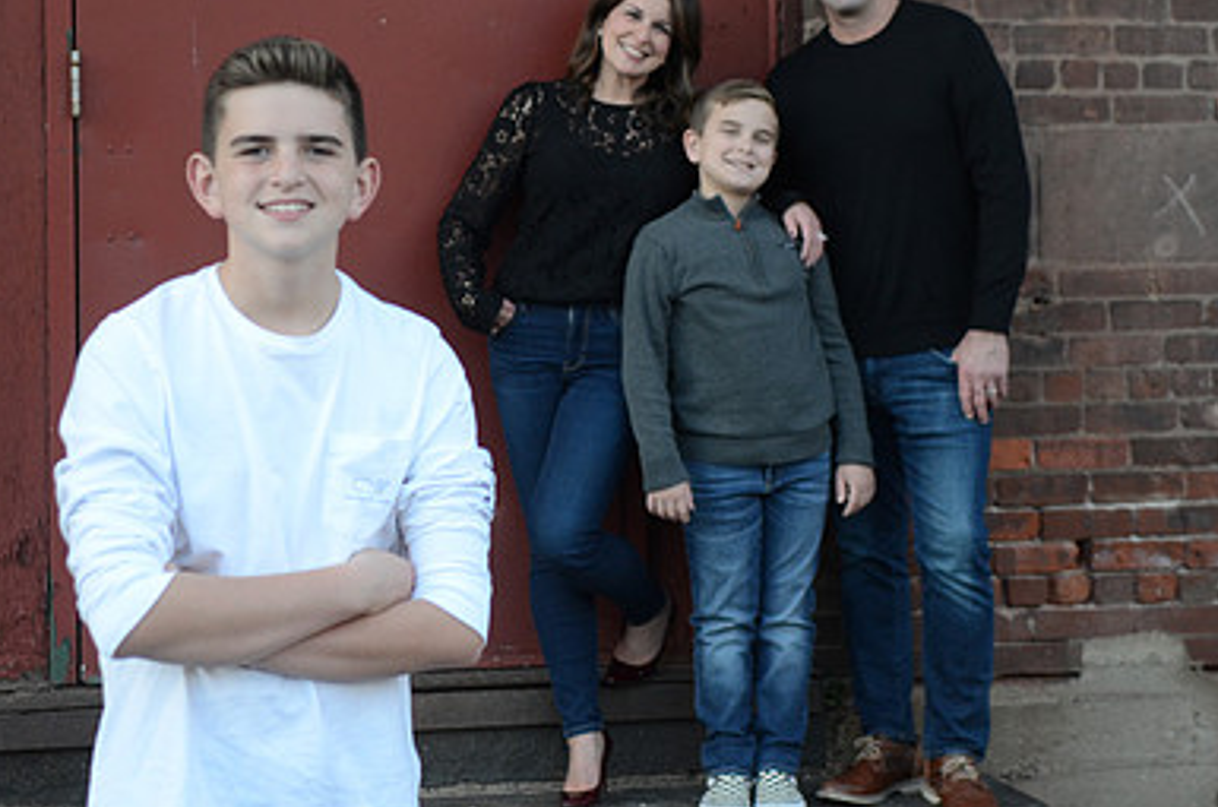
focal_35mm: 102
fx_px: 3436
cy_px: 326
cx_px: 620
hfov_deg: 20.1
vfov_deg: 13.4
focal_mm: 45
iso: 800
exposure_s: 1/800
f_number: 3.2
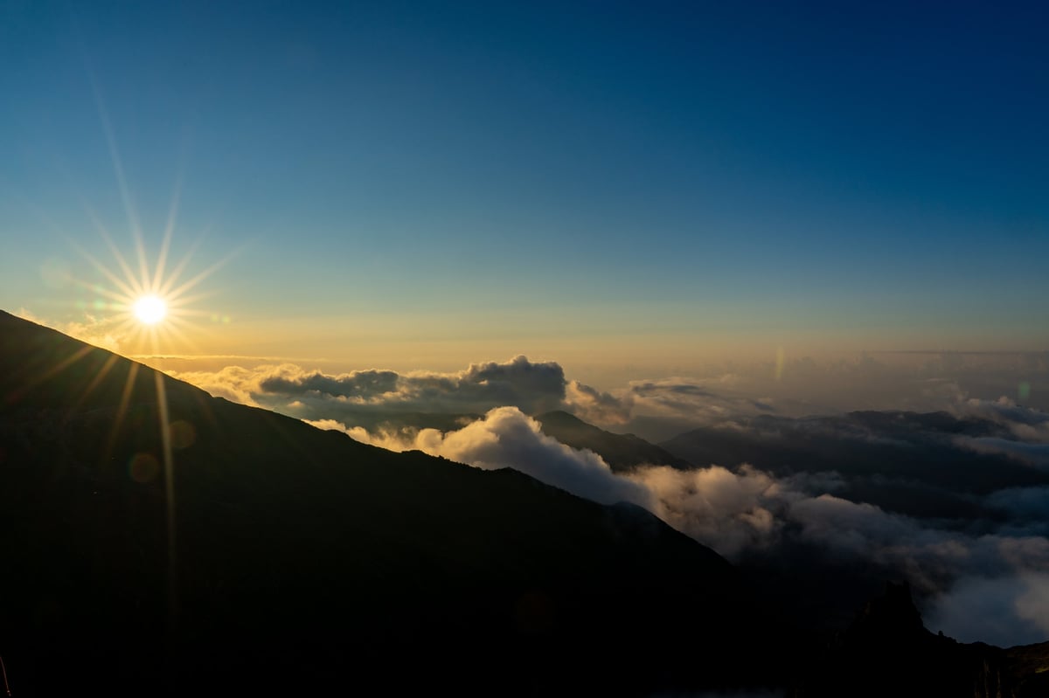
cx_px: 524
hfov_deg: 73.8
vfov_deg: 53.1
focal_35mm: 24
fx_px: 699
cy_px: 349
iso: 100
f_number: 20
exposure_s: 1/100
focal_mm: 24
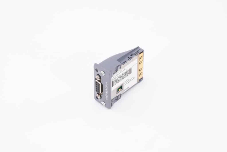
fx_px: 946
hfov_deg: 13.7
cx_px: 114
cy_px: 76
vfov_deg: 9.2
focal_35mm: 150
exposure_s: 1/25
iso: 200
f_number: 16
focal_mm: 100
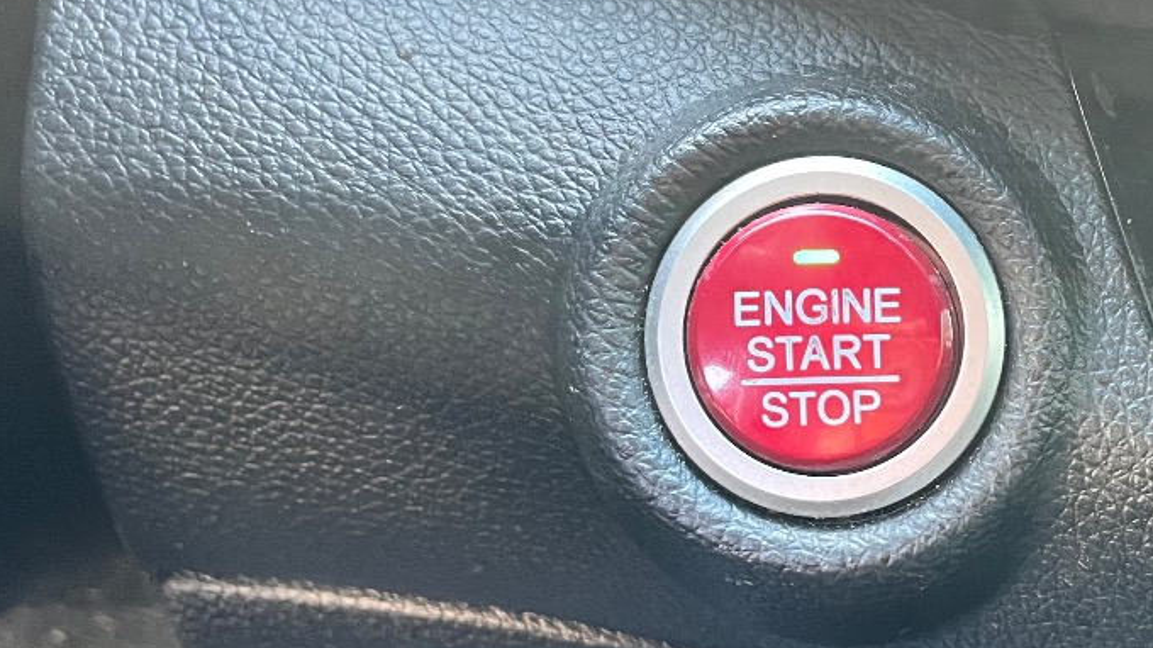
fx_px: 1834
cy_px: 470
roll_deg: -1.7
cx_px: 1051
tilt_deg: -29.5
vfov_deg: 19.9
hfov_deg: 33.0
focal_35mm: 60
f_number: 1.6
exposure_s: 1/60
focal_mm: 5.1
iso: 400
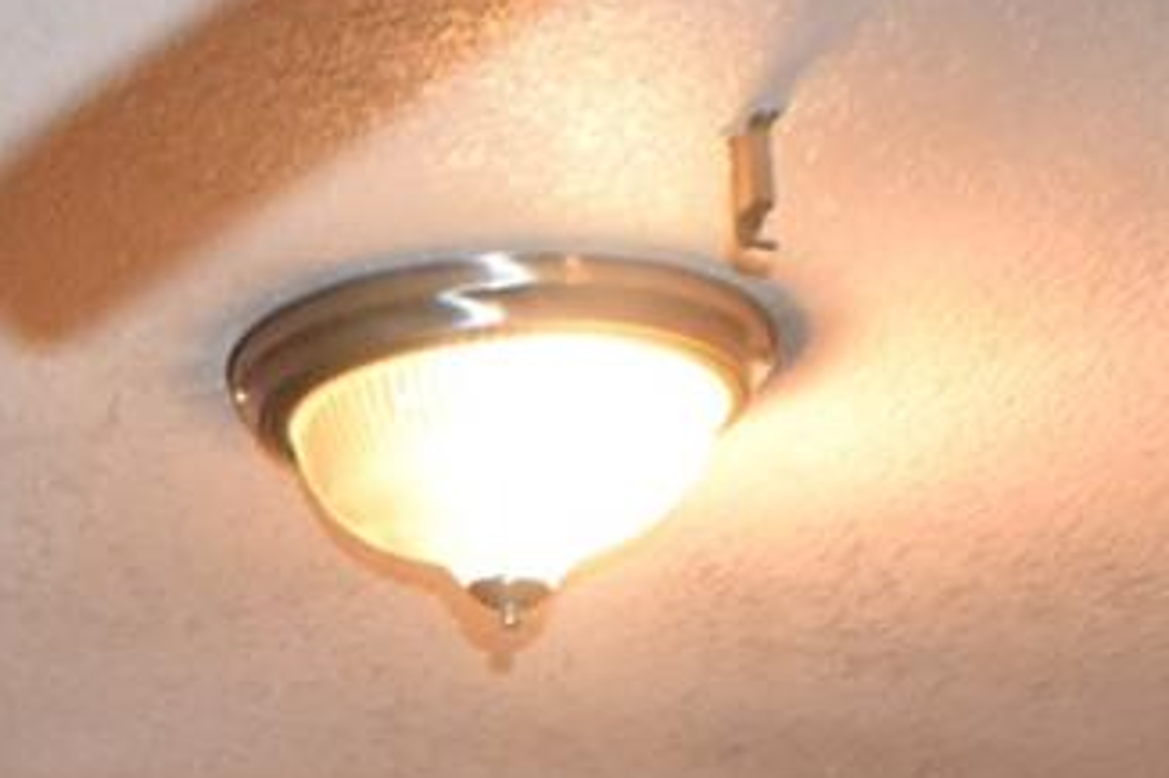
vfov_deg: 7.8
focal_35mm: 162
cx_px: -638
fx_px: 5258
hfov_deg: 12.0
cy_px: 1875
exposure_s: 1/60
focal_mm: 22
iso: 3200
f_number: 3.8
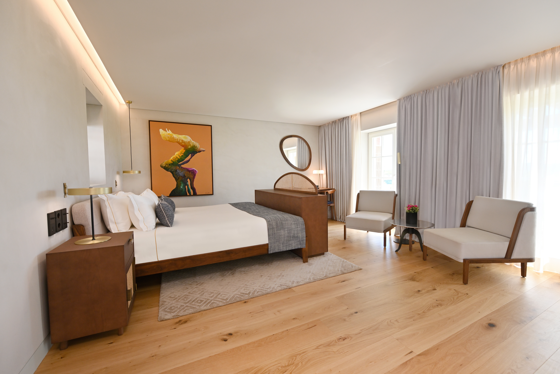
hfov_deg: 104.3
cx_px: 280
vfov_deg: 81.2
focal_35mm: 14
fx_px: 218
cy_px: 187
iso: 500
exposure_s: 1/125
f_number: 5.6
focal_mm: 14
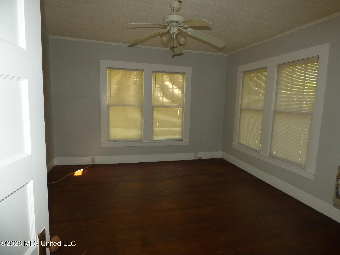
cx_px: 170
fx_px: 196
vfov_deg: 66.0
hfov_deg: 81.7
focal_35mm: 20
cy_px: 128
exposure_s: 1/100
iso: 100
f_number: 2.8
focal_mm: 3.58
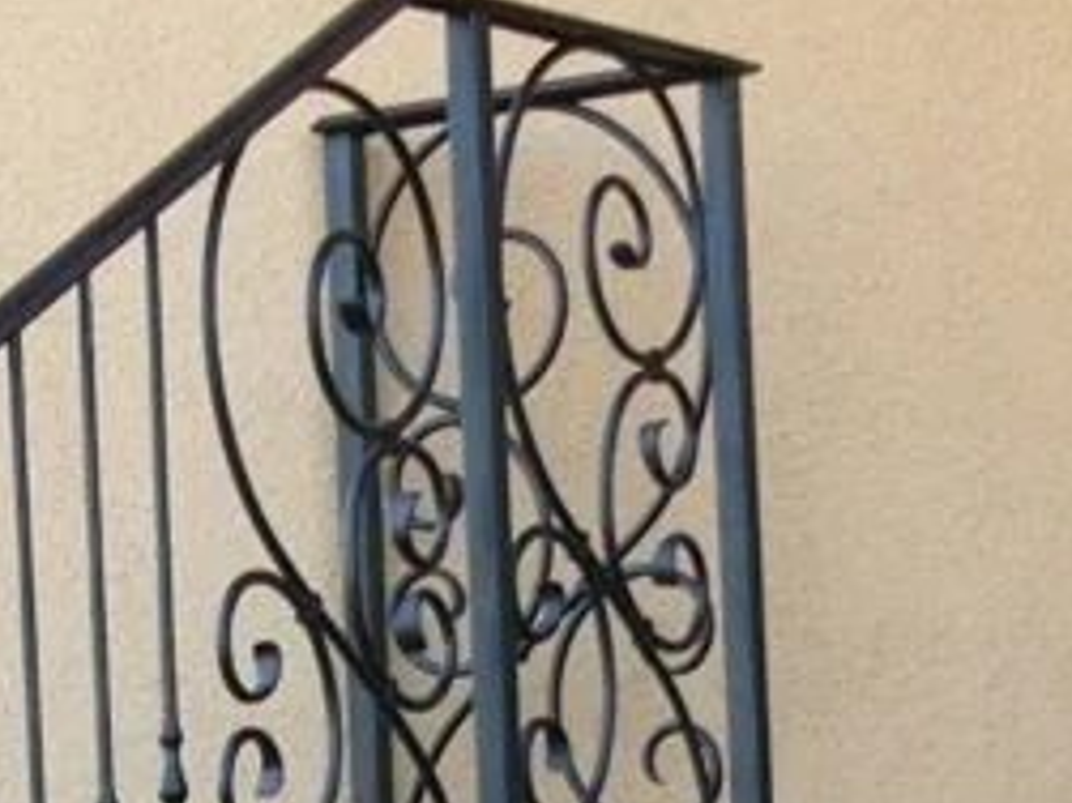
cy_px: 1106
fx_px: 6222
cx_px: 431
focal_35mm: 201
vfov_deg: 7.3
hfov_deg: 9.8
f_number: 2.8
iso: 50
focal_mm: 10.5
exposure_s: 1/80
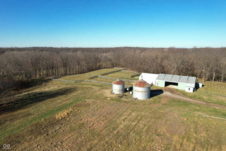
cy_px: 76
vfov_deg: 57.2
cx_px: 113
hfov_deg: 78.6
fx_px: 138
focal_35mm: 22
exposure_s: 1/2000
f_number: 2.8
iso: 120
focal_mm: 8.38
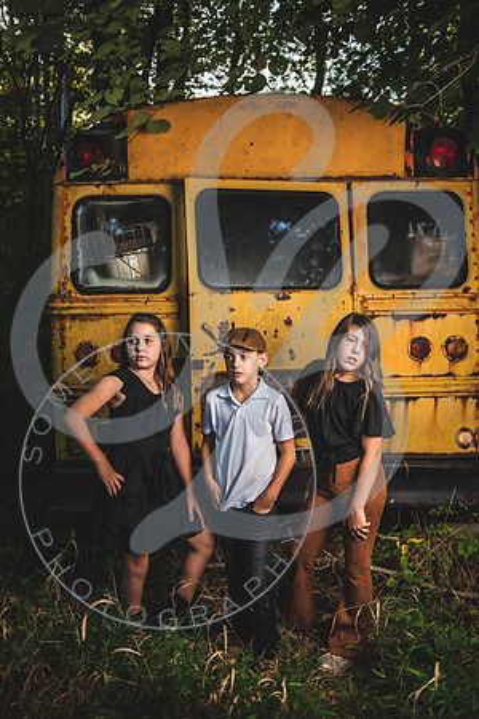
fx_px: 639
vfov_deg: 58.7
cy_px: 360
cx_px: 240
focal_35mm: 32
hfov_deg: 41.1
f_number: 2.8
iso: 100
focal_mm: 32
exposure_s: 1/160
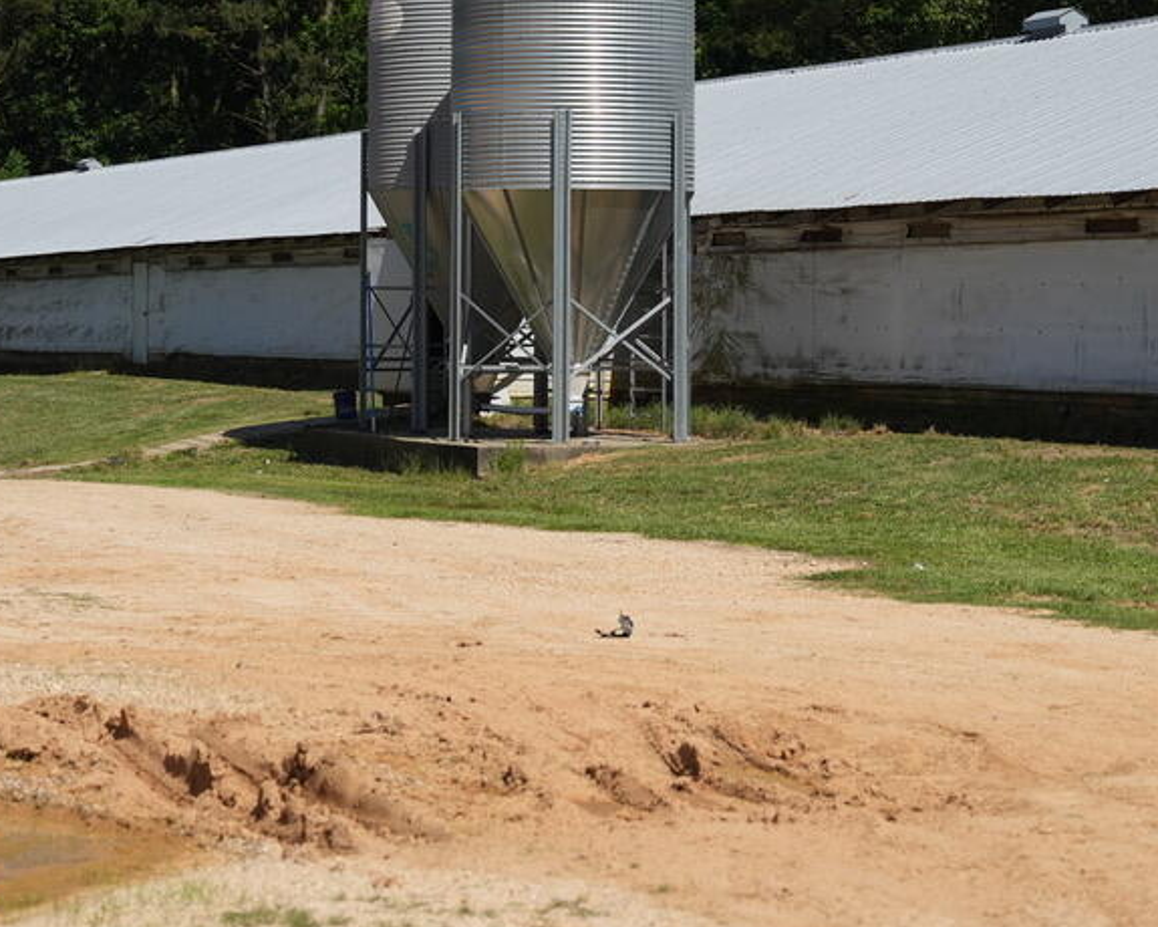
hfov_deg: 15.5
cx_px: 646
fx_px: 4250
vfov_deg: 12.4
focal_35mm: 124
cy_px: 228
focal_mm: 70
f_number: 3.5
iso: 500
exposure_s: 1/8000
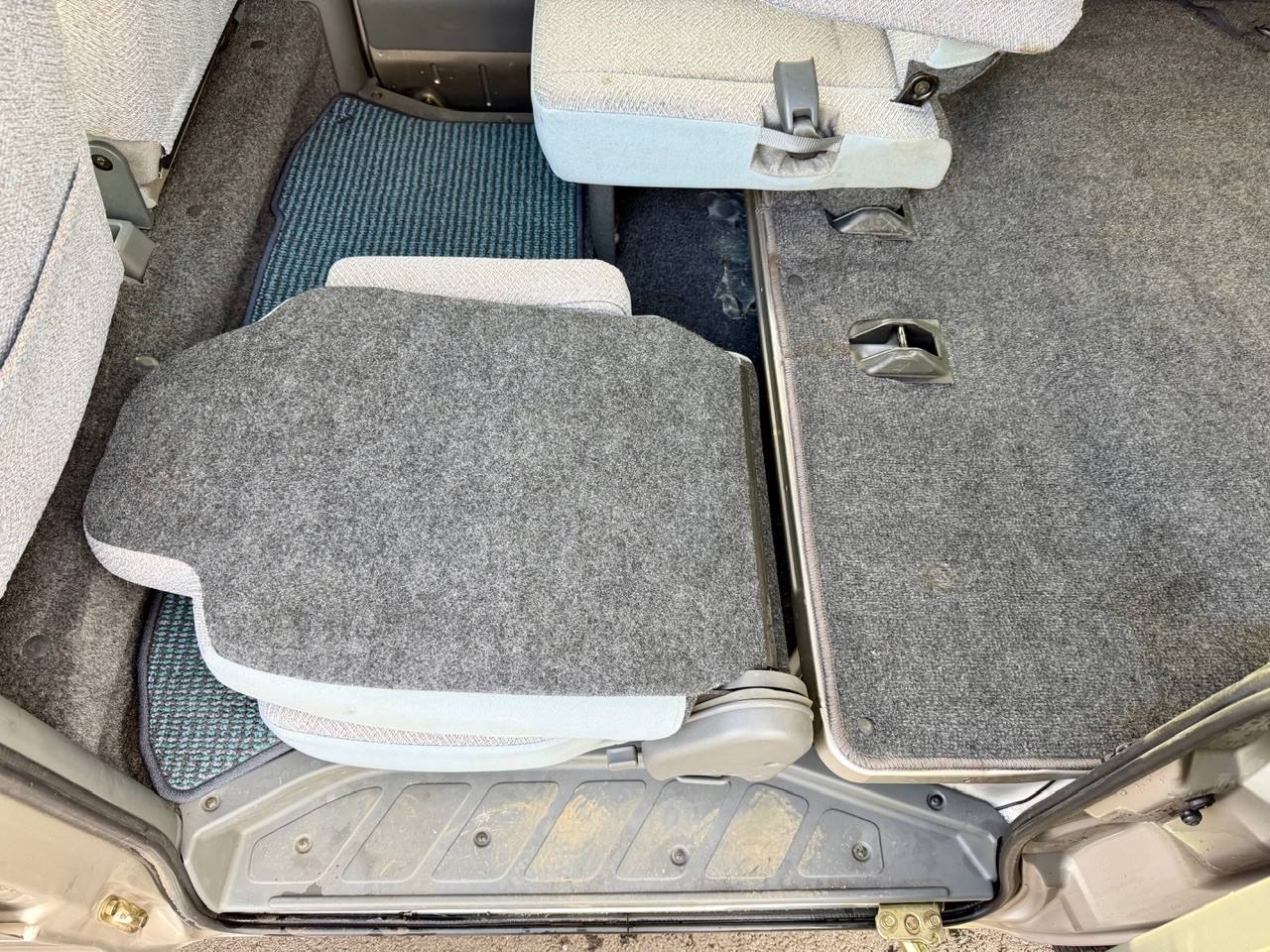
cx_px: 635
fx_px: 881
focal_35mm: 24
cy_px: 476
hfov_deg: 71.6
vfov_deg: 56.8
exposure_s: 1/121
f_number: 1.78
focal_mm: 6.76
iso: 200
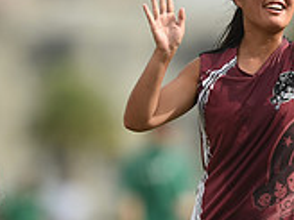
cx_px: 226
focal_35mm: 1361
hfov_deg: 1.5
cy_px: 136
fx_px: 11559
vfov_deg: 1.1
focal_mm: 400
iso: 160
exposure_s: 1/2500
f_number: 2.8
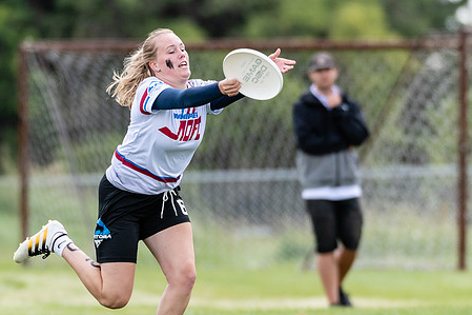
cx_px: 214
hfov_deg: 2.3
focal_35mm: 907
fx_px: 11887
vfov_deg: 1.5
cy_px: 171
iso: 360
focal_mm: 340
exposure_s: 1/1250
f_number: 4
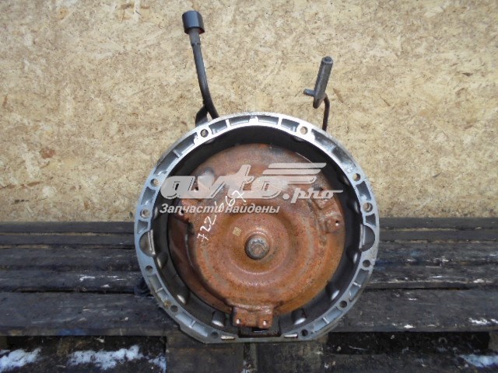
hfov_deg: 67.3
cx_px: 249
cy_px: 186
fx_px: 374
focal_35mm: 26
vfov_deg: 53.1
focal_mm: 4.6
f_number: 3.5
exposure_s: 1/40
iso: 200
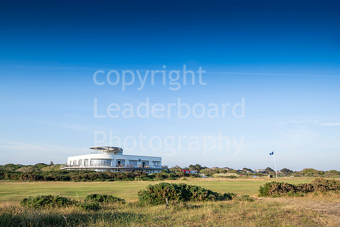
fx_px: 246
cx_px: 170
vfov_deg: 49.6
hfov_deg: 69.4
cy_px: 114
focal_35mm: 26
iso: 80
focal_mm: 26
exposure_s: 1/250
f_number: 8
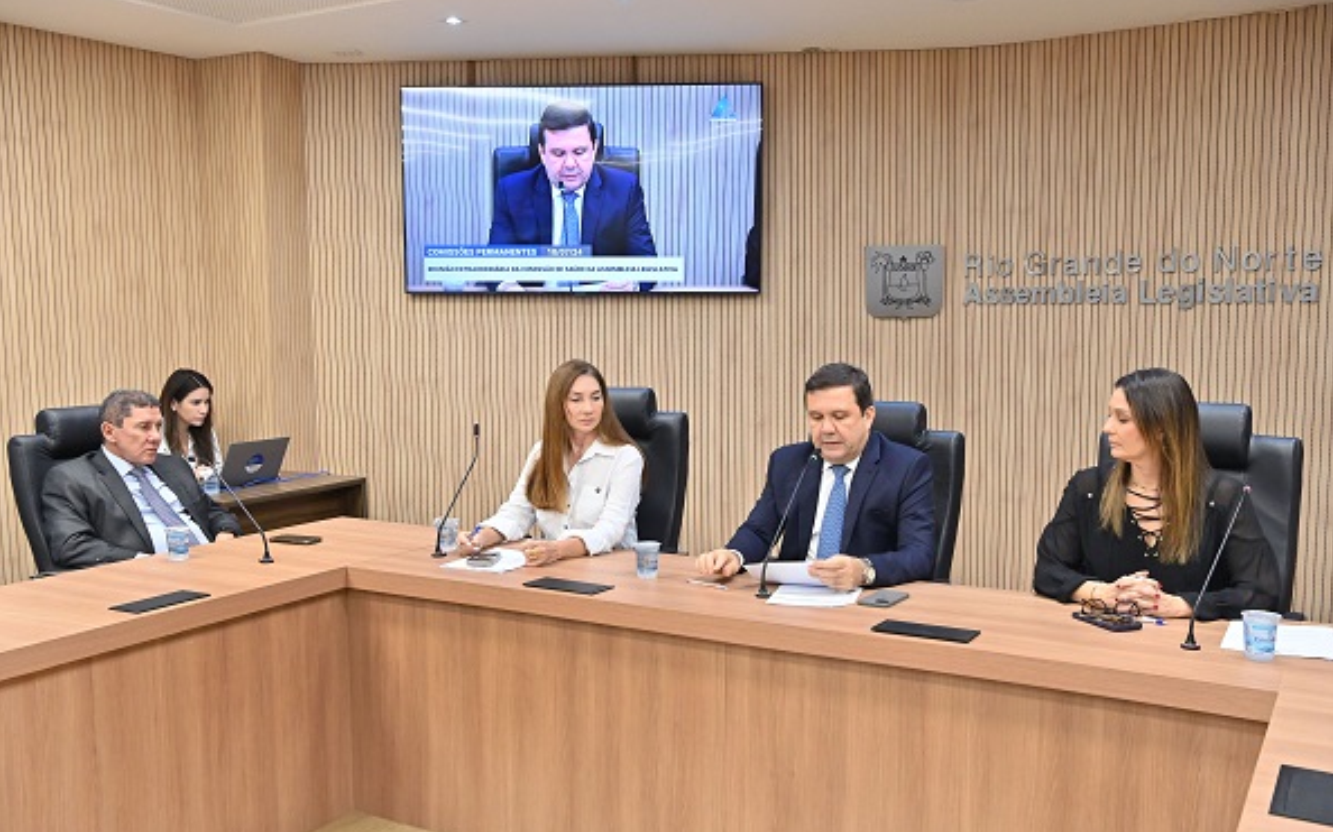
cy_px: 427
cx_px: 669
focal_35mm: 35
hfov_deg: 55.3
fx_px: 1271
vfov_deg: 36.3
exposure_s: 1/200
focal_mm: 34
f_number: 5.6
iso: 4000
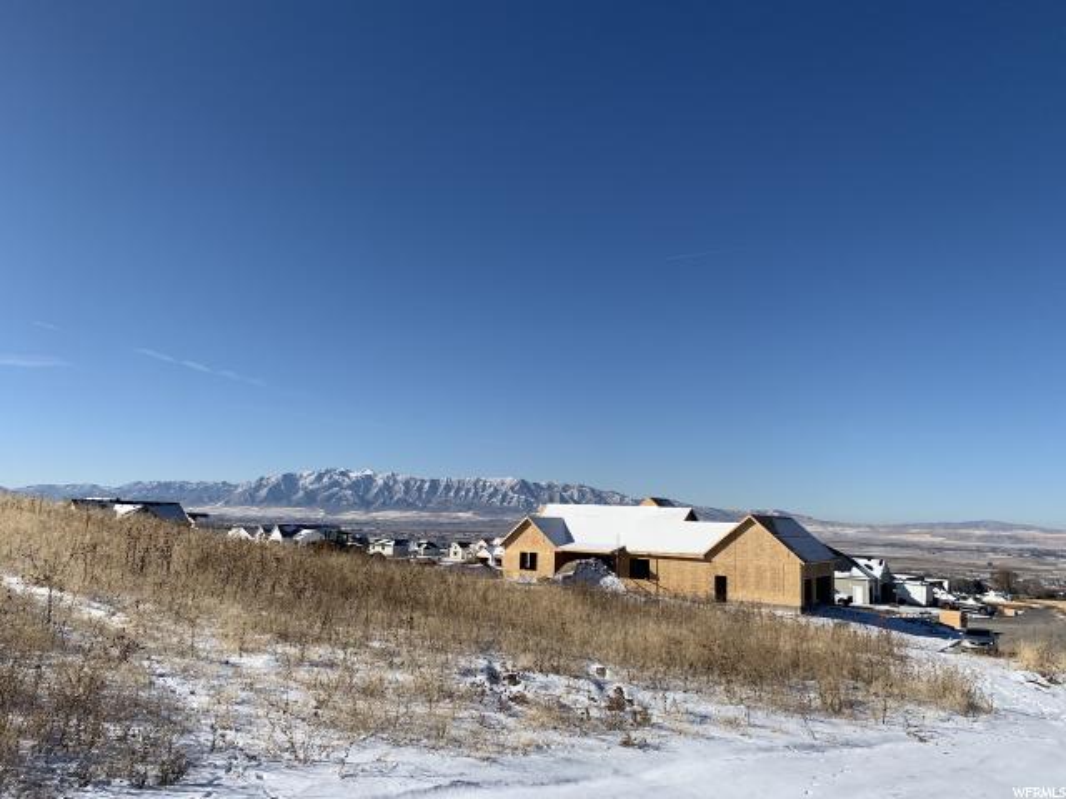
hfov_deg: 67.3
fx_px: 801
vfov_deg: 53.1
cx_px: 533
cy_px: 400
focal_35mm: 26
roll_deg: -3.6
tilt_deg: +9.0
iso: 25
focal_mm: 4.25
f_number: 1.8
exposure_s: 1/3289
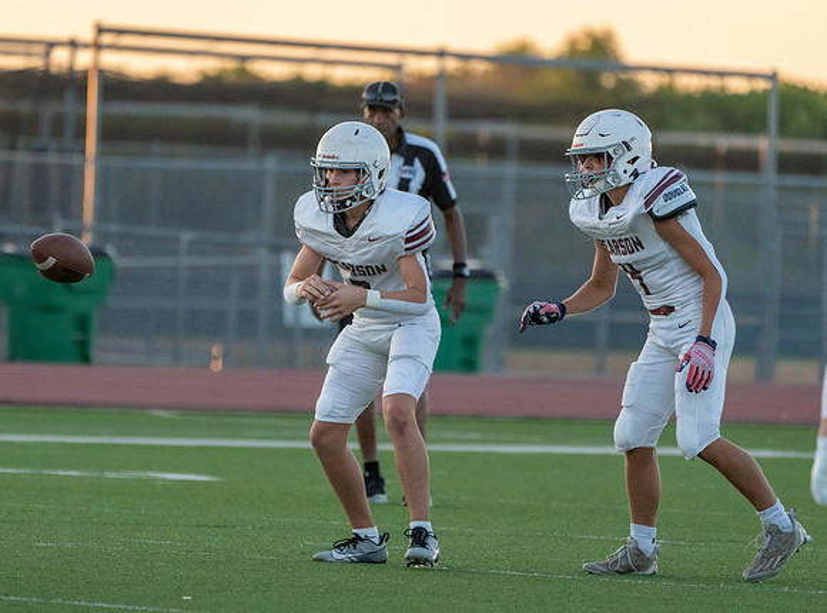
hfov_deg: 3.9
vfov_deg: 2.9
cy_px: 287
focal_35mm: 512
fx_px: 12172
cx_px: 378
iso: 2500
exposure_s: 1/1250
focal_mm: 400
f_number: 5.6
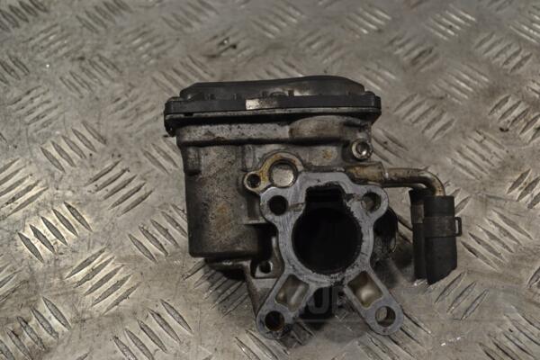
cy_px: 180
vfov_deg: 29.9
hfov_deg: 43.6
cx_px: 270
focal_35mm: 45
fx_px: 675
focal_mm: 30
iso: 320
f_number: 5.6
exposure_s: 1/125
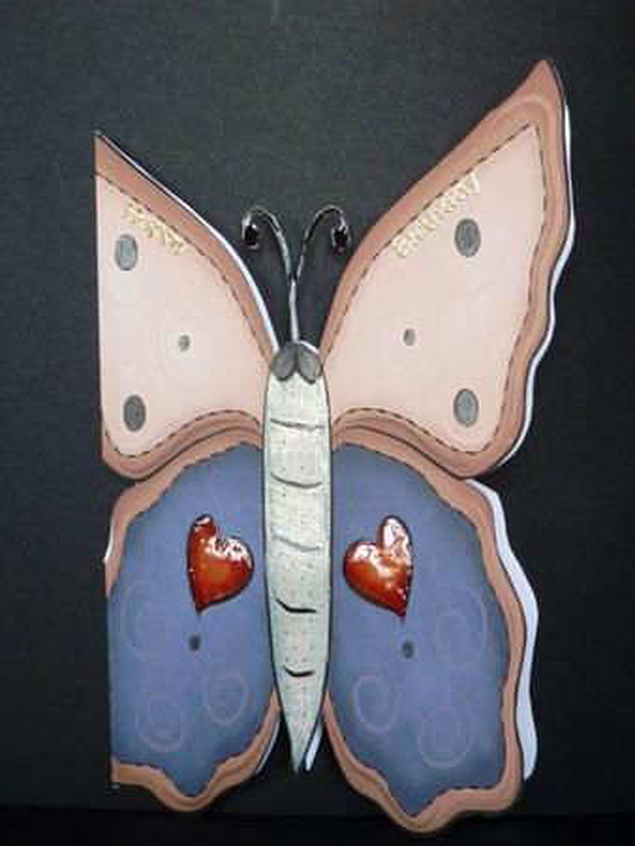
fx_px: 1637
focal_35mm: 67
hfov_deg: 22.0
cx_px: 318
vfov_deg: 29.0
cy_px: 423
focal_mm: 11
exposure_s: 1/8
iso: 400
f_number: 4.1
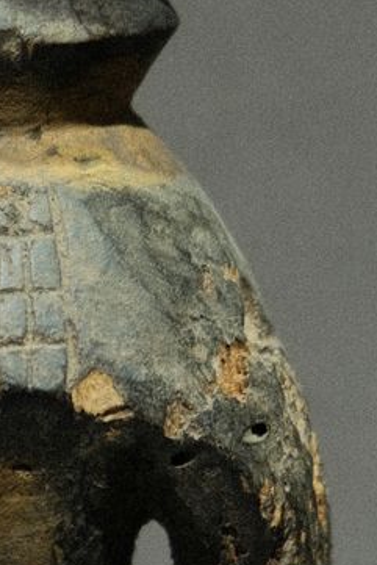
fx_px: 4755
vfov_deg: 6.8
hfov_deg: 4.5
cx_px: -31
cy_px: 484
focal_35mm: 303
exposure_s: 1/52
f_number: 4
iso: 640
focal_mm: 48.4
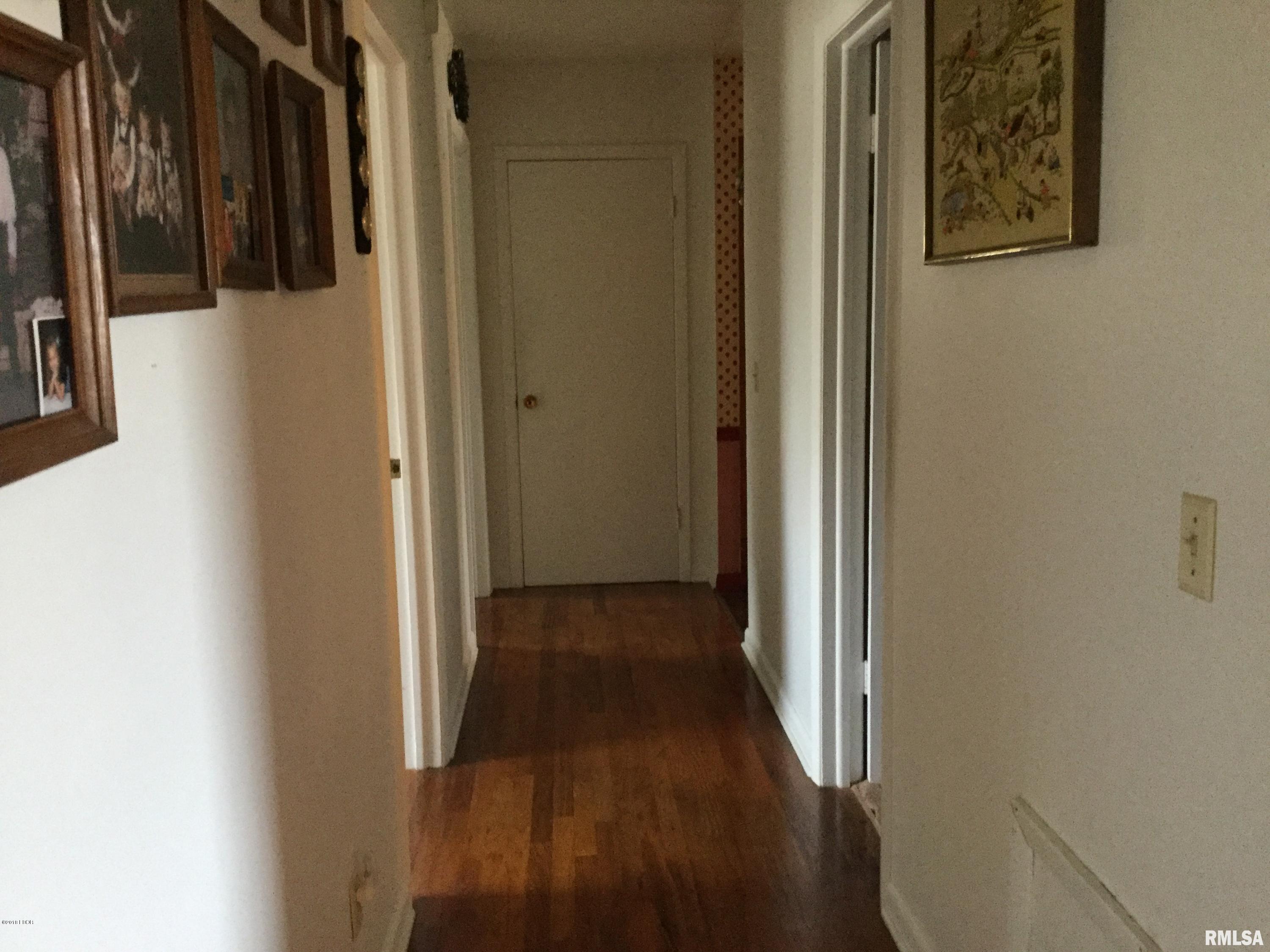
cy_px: 476
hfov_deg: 58.4
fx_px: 1137
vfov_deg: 45.4
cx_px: 635
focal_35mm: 31
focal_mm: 3.3
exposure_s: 1/15
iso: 200
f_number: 2.4
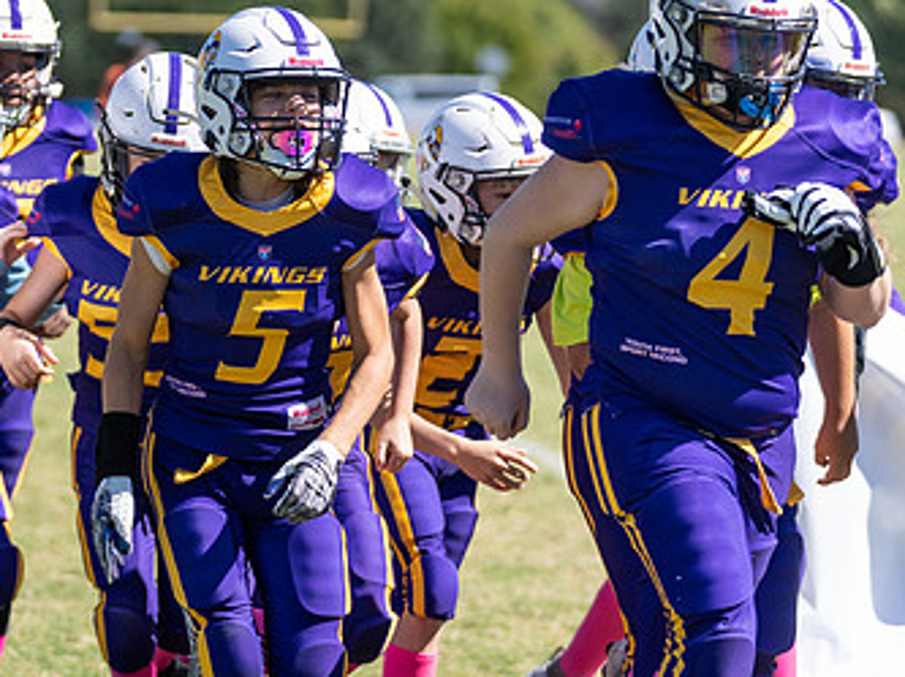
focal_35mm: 258
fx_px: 6738
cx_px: 229
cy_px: 360
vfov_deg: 5.7
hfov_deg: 7.7
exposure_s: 1/1600
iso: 80
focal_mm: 117
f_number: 2.8
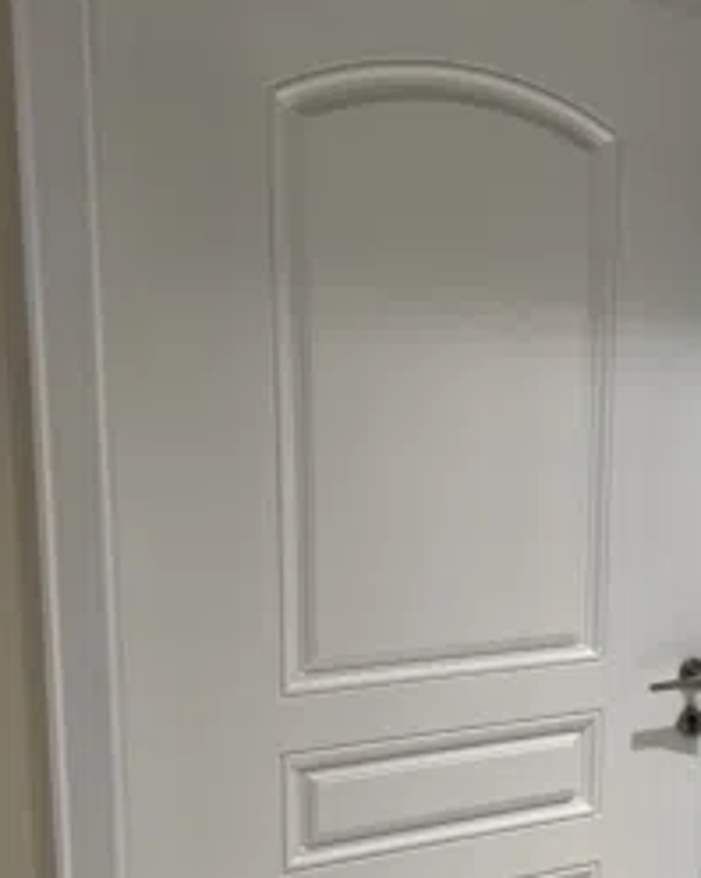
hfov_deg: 35.8
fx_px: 1065
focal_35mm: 41
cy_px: 556
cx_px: 510
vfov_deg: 44.4
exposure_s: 1/120
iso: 125
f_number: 1.5
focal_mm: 5.7
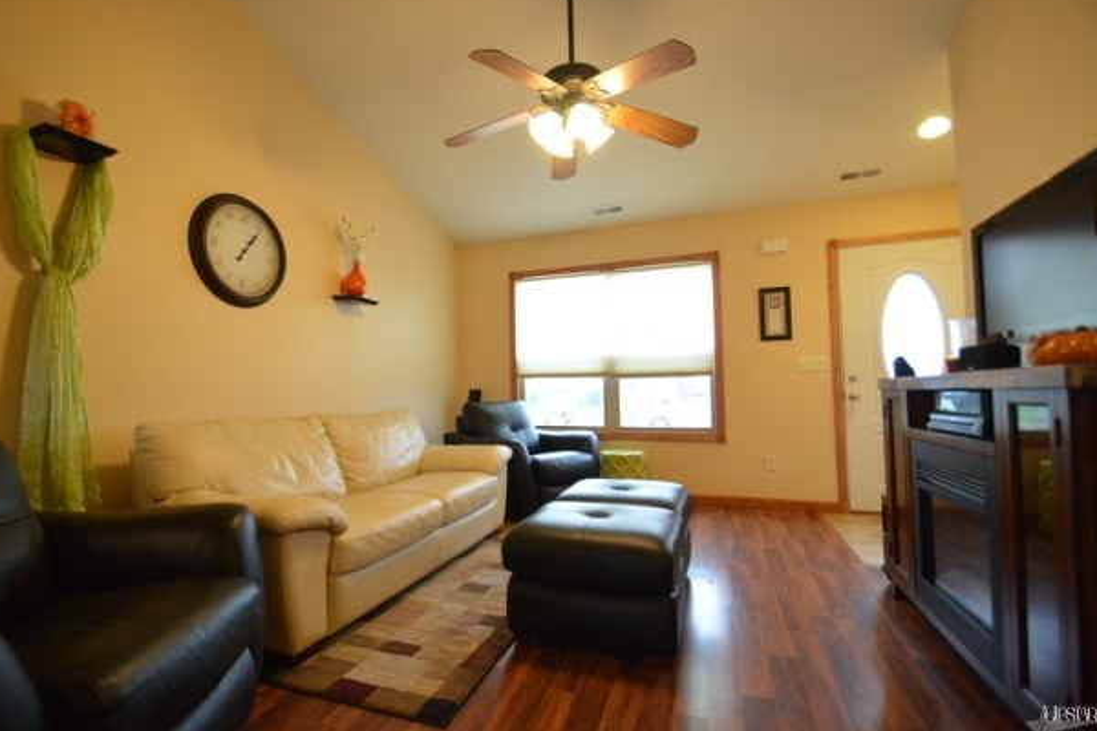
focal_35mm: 16
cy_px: 362
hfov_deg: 96.7
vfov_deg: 73.7
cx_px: 527
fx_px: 488
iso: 1600
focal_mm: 10
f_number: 3.5
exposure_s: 1/60
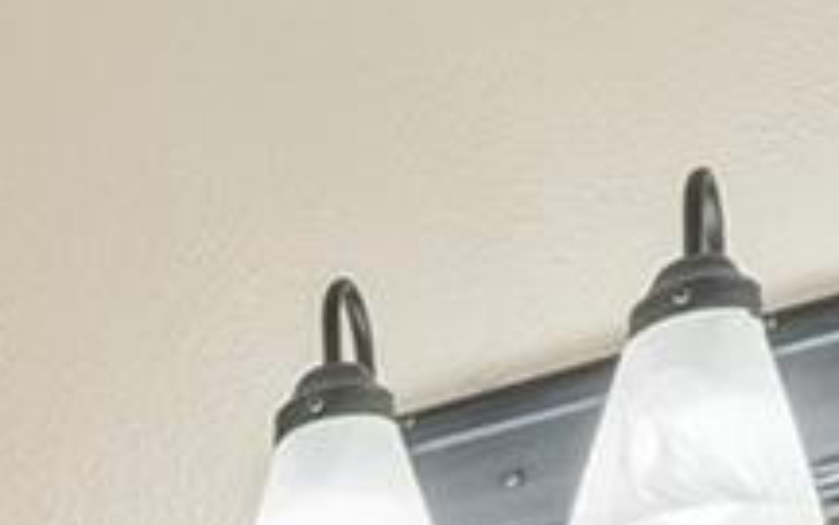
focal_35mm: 125
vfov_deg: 7.8
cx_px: -948
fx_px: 2853
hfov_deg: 13.7
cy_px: 1937
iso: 250
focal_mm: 11
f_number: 8
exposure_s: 1/30
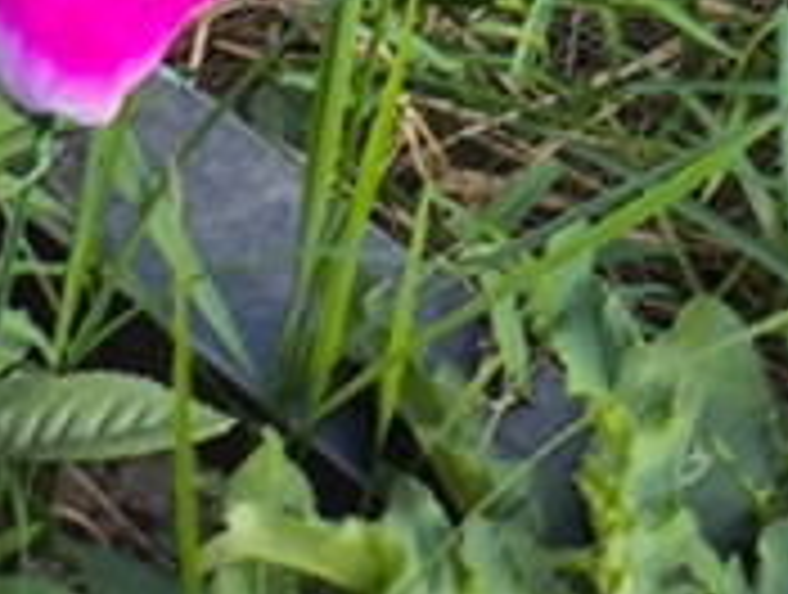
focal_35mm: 228
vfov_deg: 6.3
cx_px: -511
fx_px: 5201
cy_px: -752
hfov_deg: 8.4
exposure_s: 1/120
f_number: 1.7
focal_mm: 4.71
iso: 80
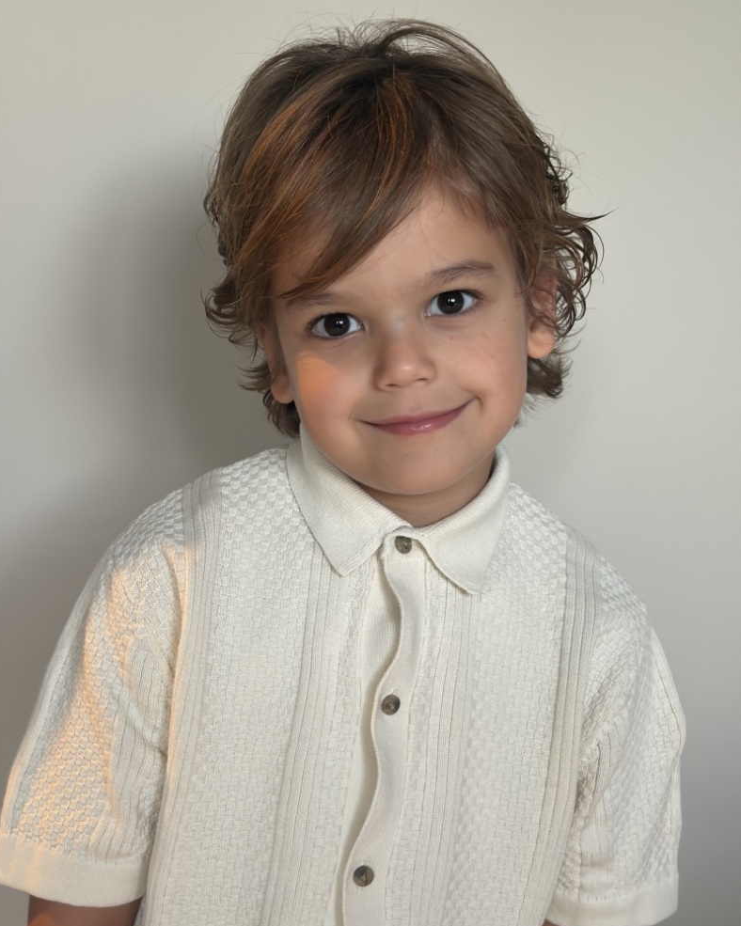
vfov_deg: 34.1
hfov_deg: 27.6
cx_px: 370
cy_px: 479
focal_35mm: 55
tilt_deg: -7.6
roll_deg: -4.6
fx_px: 1508
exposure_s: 1/59
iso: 160
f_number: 1.6
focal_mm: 5.96
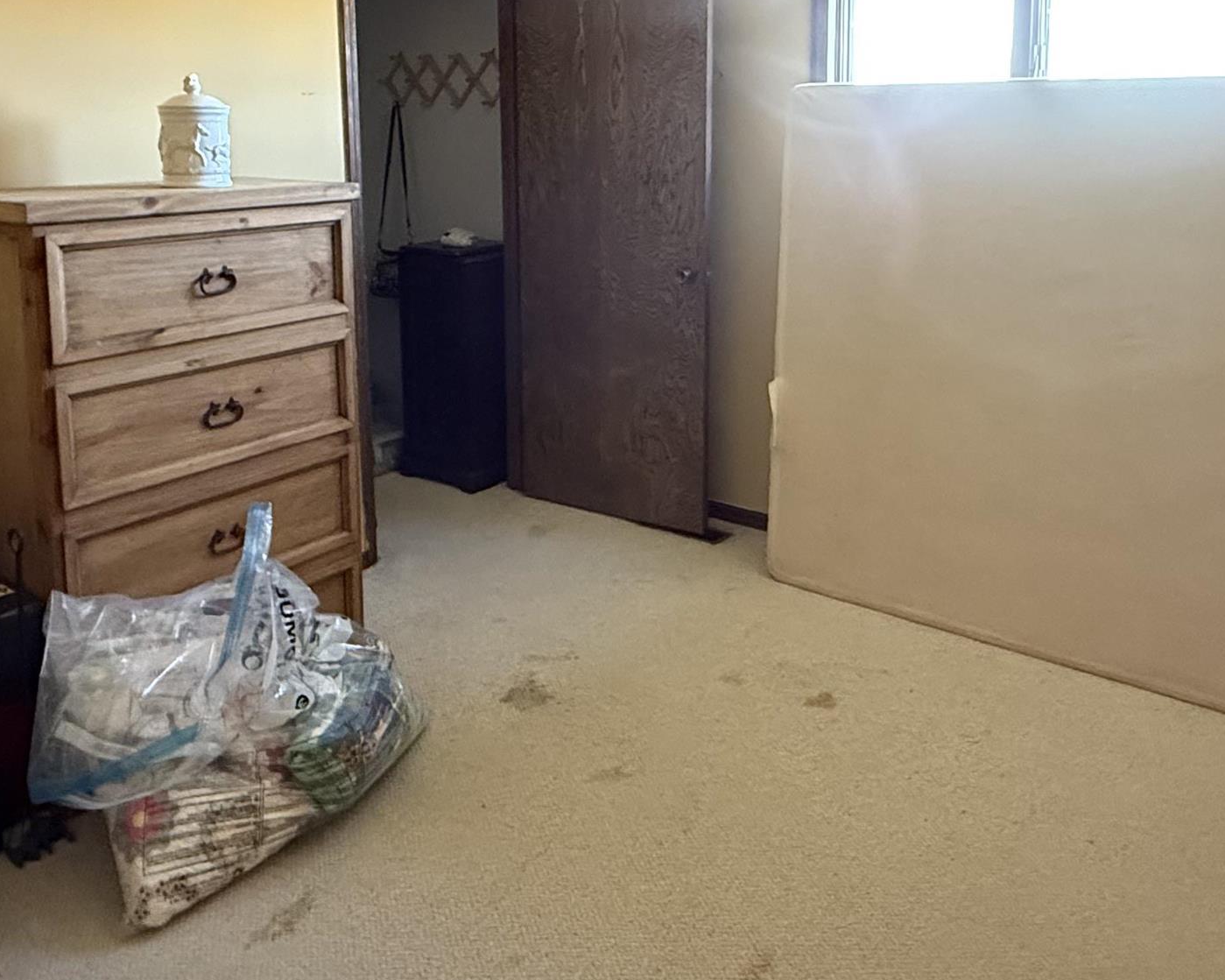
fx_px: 1088
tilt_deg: -6.8
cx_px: 612
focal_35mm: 30
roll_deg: +0.6
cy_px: 257
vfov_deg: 46.9
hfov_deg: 58.8
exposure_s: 1/60
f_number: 2.2
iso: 800
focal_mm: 2.22
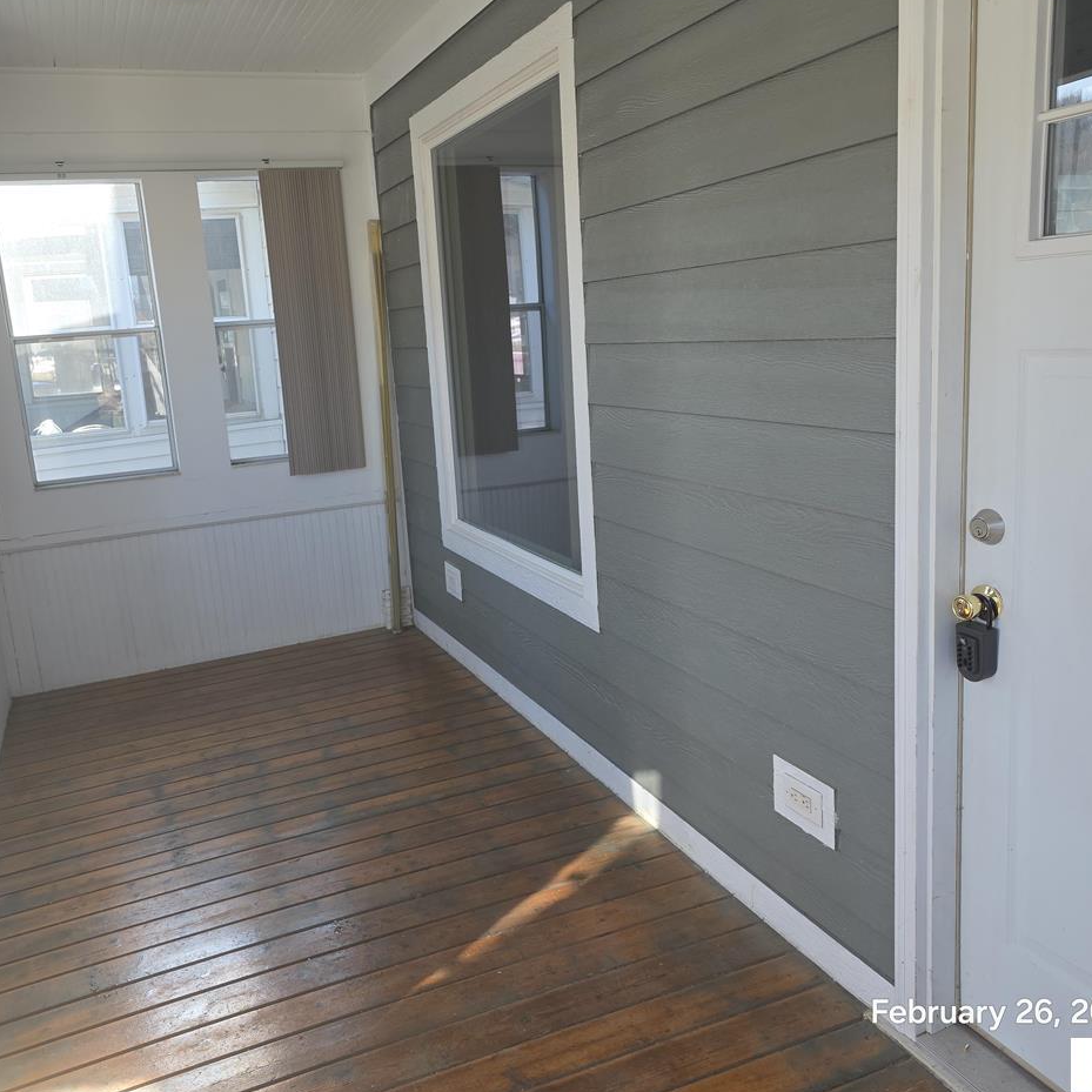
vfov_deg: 57.3
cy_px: 532
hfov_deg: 57.1
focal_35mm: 28
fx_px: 999
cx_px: 465
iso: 40
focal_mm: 6.3
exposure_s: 1/180
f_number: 1.7
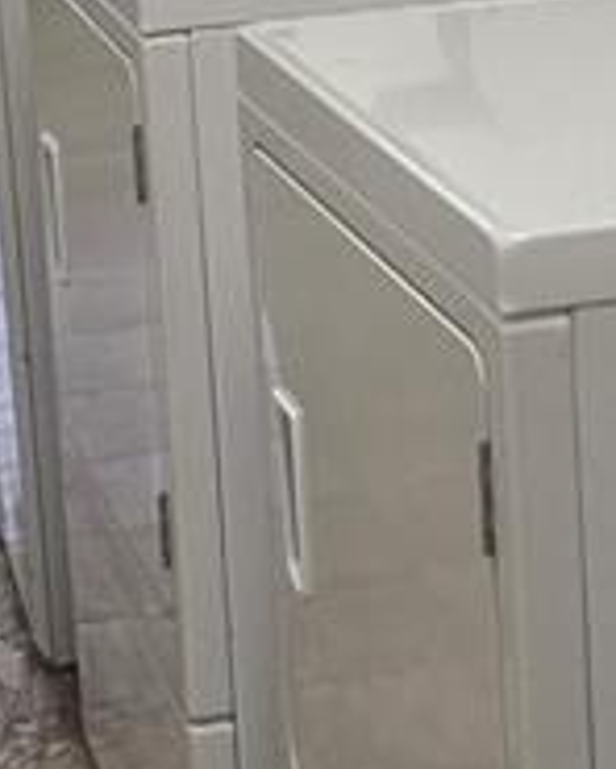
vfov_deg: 13.1
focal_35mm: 146
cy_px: 91
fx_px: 3327
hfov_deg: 10.5
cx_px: 645
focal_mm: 6.3
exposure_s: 1/120
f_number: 1.7
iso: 100
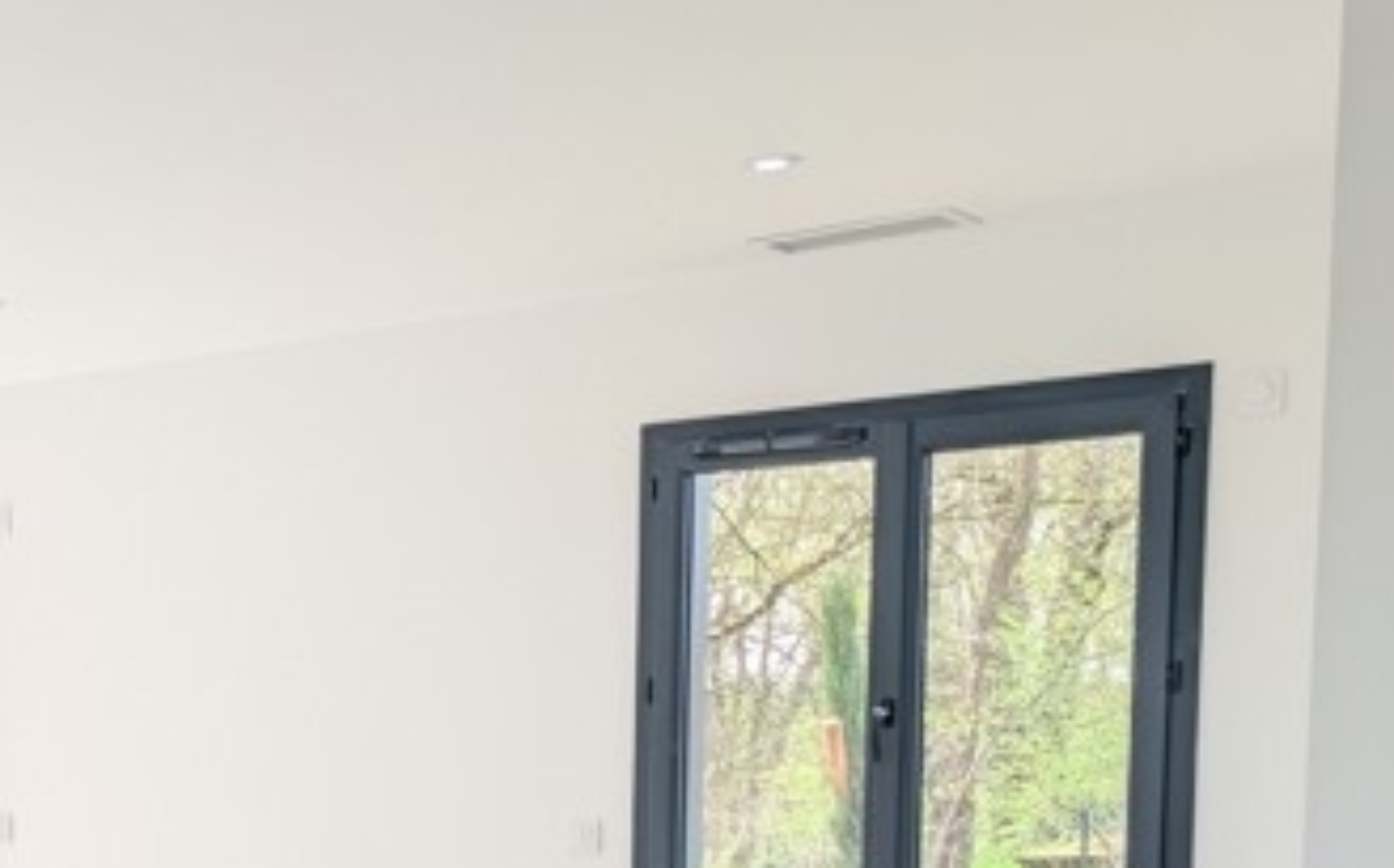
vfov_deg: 19.9
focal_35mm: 62
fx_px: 2353
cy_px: 987
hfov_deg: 30.2
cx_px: -68
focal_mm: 6.9
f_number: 1.68
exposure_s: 1/95.9
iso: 22
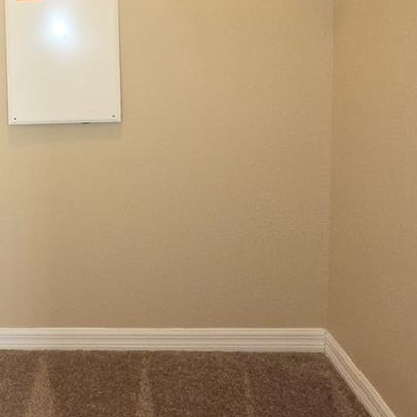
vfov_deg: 44.2
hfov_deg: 44.6
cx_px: 52
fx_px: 463
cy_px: 43
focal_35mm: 34
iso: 250
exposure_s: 1/60
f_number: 2.2
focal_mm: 2.2
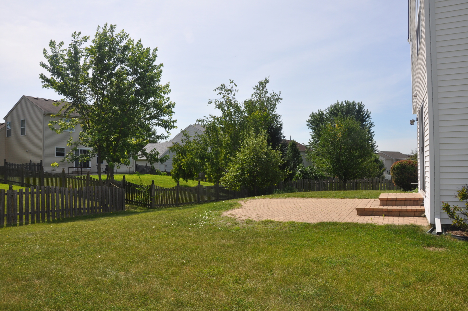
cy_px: 156
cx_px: 234
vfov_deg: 47.8
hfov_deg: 67.4
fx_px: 351
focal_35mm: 27
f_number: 13
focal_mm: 18
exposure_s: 1/200
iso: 200
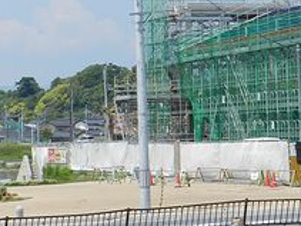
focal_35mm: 200
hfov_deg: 9.8
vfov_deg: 7.4
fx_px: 1738
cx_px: 352
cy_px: 14
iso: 160
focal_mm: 12.1
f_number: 4.7
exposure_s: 1/1000
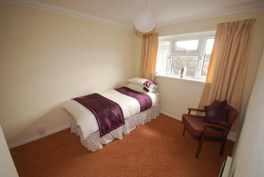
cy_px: 88
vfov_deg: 77.5
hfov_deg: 100.3
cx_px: 132
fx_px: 110
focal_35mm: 15
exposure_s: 1/60
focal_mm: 10
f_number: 4
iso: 200
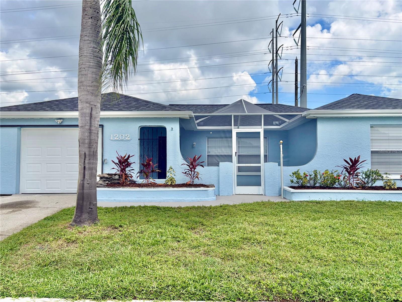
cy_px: 151
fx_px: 302
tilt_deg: +3.2
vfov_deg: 53.1
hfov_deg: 67.3
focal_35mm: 26
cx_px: 201
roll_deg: +0.7
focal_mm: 5.96
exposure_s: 1/4329
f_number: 1.6
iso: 50
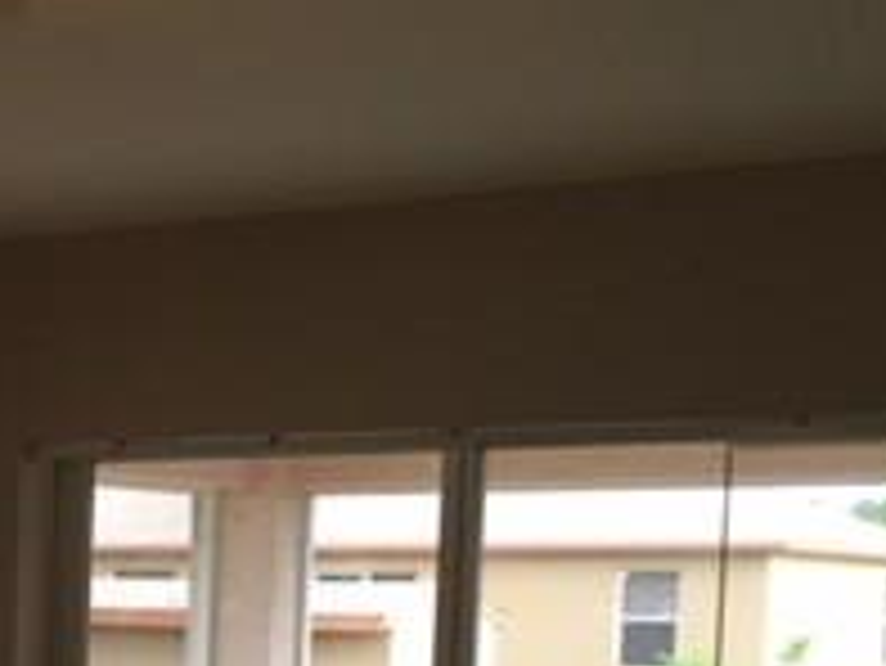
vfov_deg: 15.0
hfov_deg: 18.4
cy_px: 860
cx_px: -450
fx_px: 2407
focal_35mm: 94
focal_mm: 4.15
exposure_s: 1/60
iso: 32
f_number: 2.2
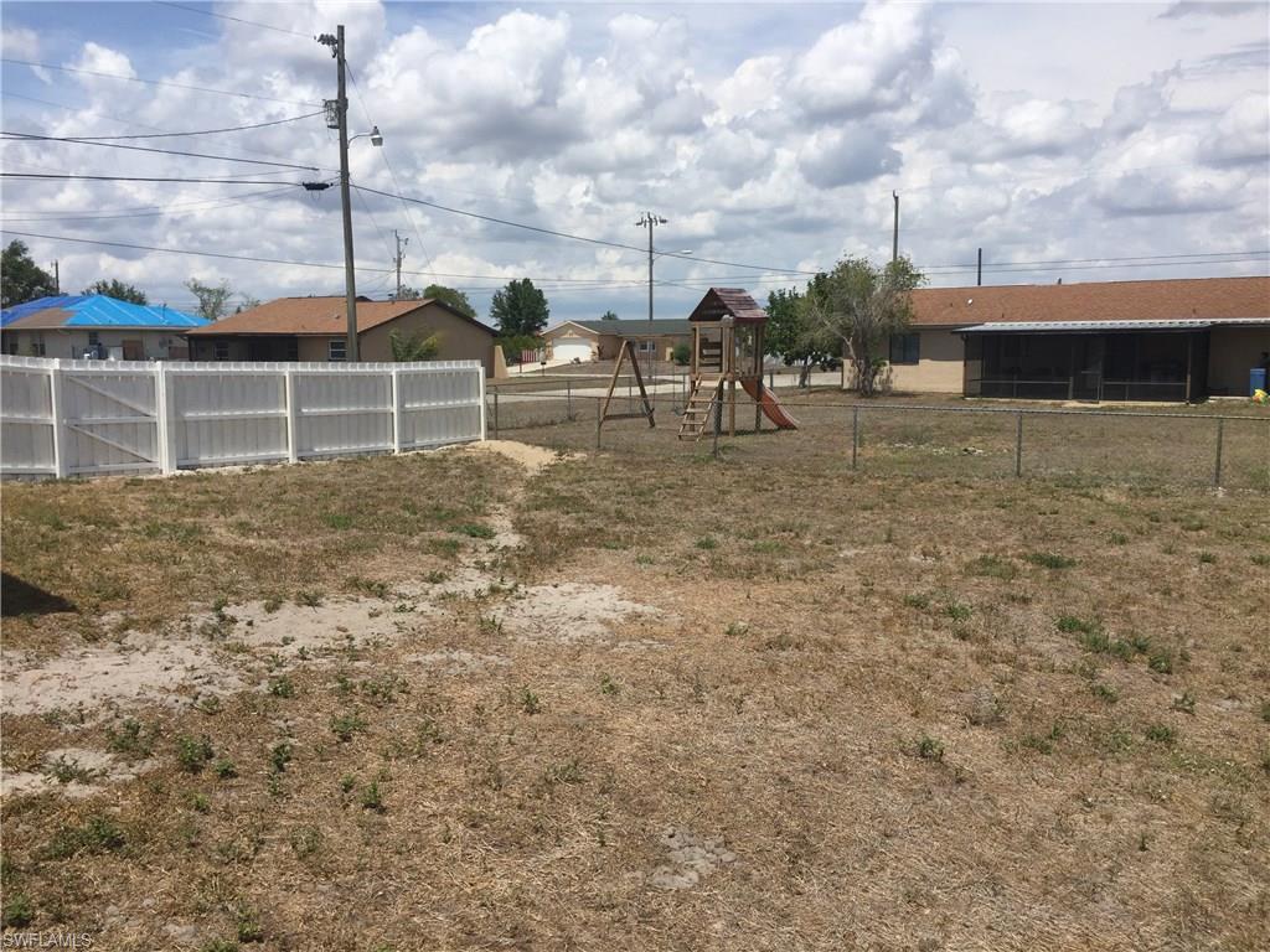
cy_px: 476
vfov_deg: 48.2
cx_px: 635
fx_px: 1064
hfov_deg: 61.7
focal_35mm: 29
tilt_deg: -6.0
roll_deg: -0.6
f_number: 2.2
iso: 32
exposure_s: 1/3300
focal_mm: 4.15
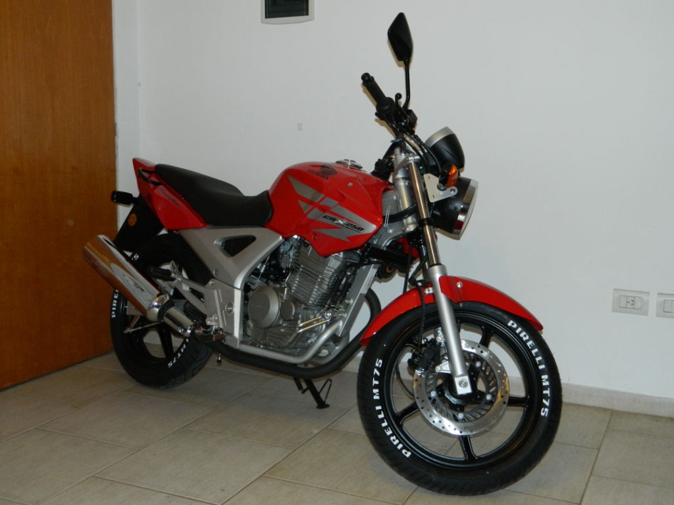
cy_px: 252
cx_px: 337
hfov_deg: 45.8
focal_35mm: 41
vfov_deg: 35.1
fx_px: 798
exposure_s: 1/30
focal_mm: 7.3
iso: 200
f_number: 3.5
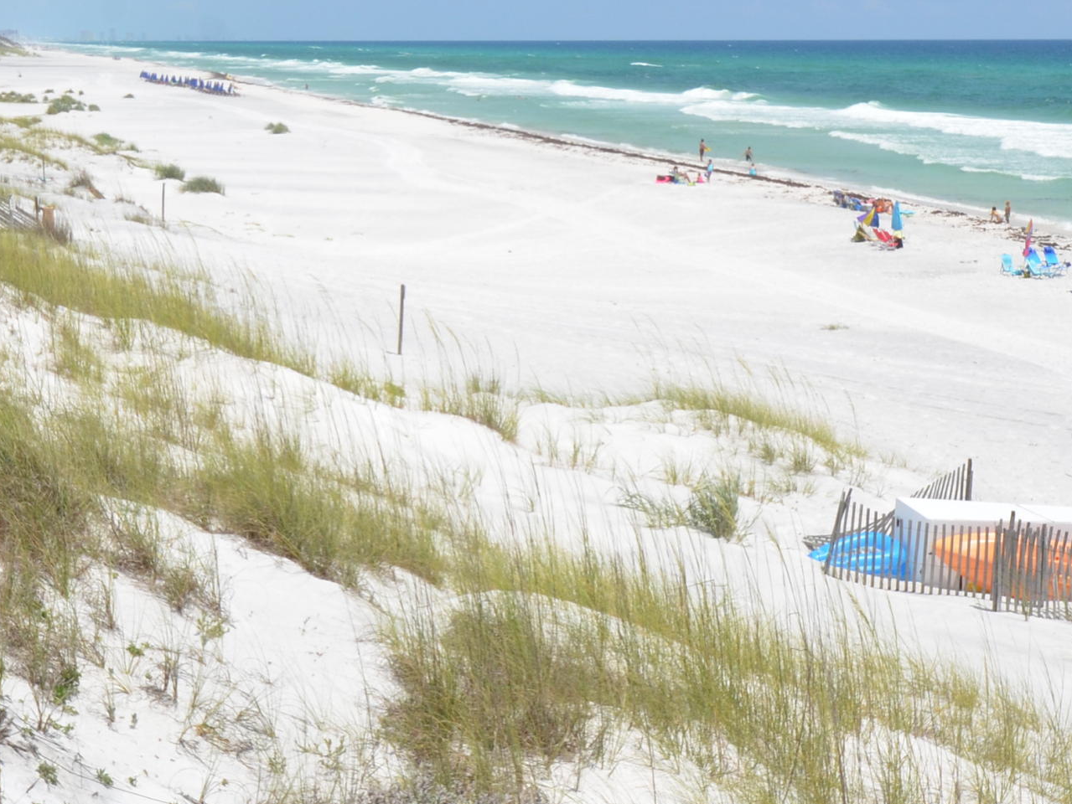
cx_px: 498
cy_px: 161
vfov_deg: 18.1
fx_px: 2509
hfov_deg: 24.1
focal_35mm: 81
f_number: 13
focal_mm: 24
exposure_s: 1/640
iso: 400
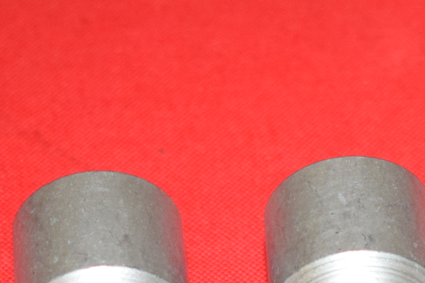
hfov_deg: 10.8
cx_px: 383
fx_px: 2243
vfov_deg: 7.1
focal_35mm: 190
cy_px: 431
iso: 1250
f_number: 5
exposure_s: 1/200
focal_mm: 34
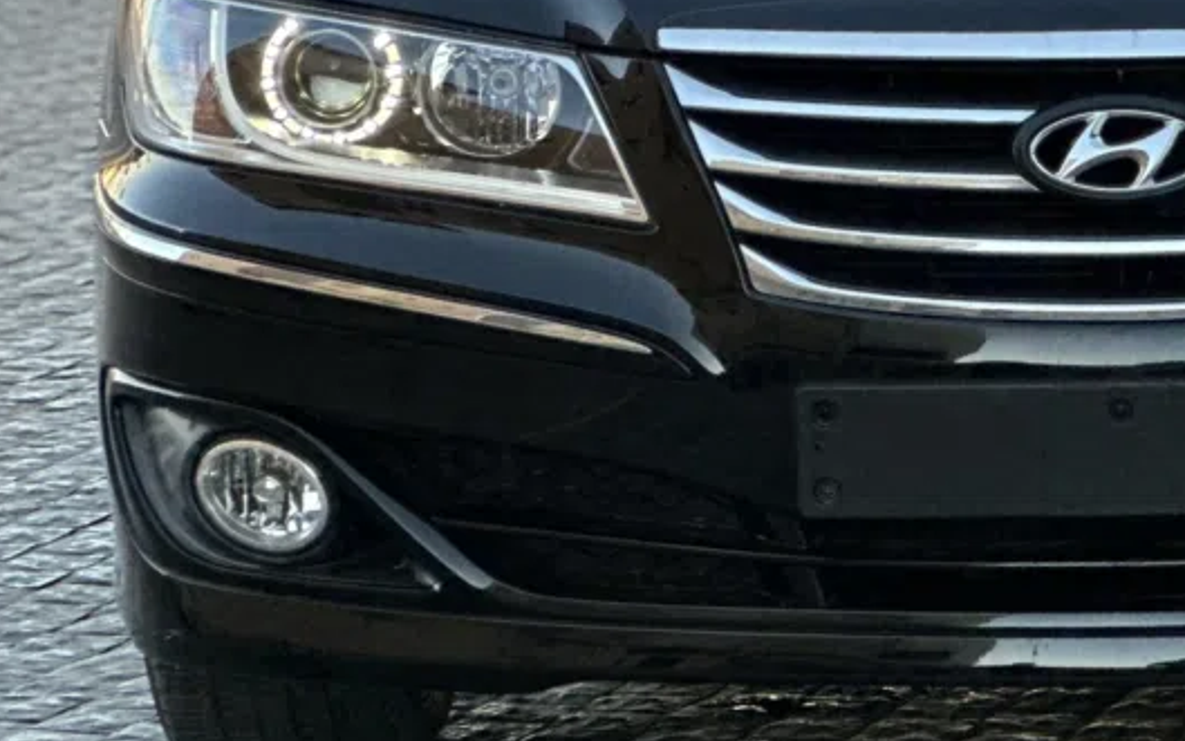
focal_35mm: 158
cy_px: -16
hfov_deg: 13.1
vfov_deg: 8.3
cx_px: 1138
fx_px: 5104
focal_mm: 9
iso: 64
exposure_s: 1/121
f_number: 2.8
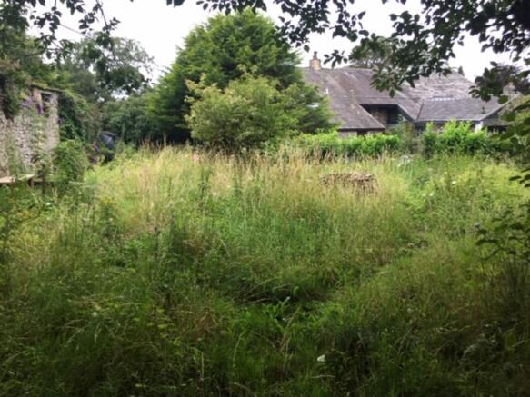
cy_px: 198
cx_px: 265
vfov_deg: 48.2
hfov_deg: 61.7
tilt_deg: -10.1
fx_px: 444
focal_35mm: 29
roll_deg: +1.2
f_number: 2.2
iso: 32
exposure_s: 1/100
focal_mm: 4.15
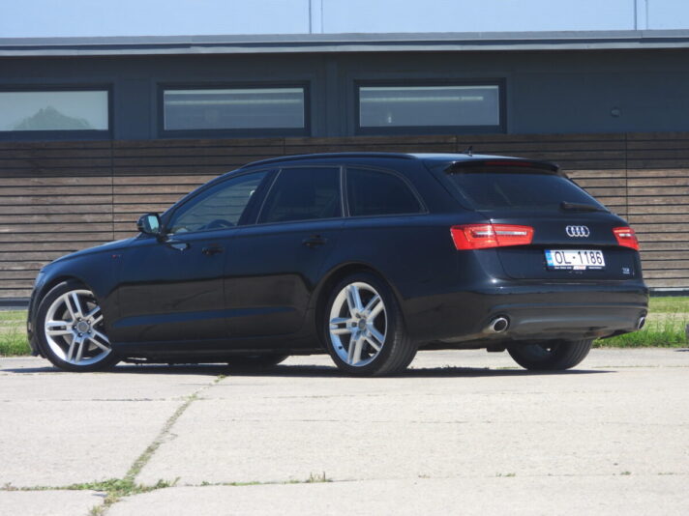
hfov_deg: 13.6
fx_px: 2886
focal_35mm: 145
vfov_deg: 10.2
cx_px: 344
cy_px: 258
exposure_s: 1/160
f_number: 4
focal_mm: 26.1
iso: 100
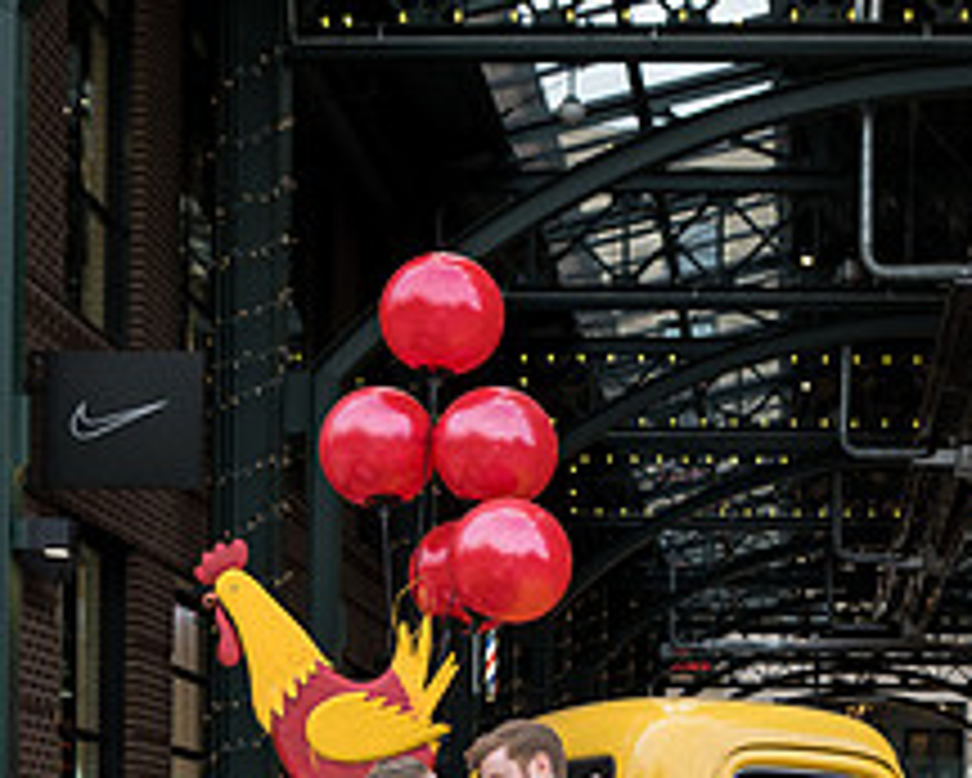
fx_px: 2619
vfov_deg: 16.1
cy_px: 998
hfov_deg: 20.9
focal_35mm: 91
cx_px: 650
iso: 640
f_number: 4
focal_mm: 31
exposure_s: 1/320
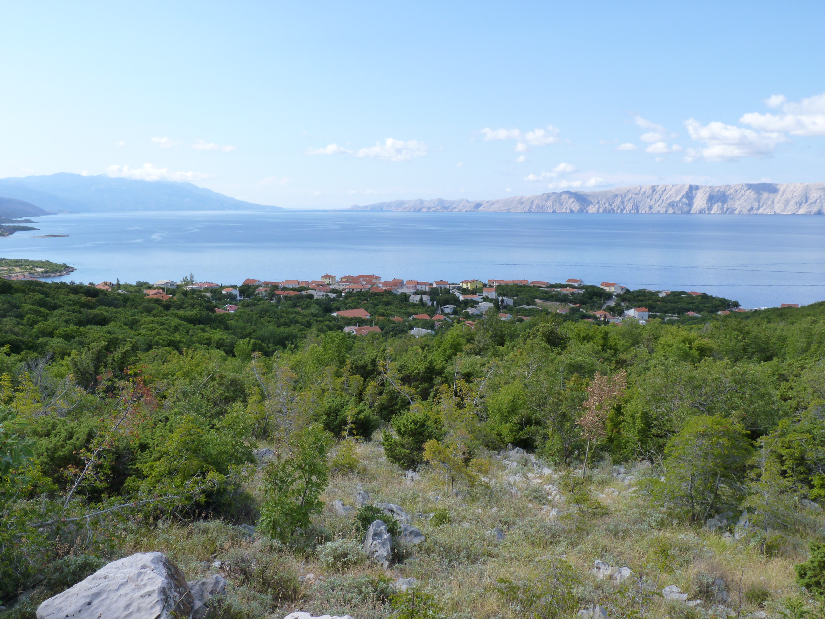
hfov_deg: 58.4
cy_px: 310
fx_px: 739
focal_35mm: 31
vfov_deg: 45.4
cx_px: 412
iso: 125
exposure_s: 1/250
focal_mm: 5.5
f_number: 5.6
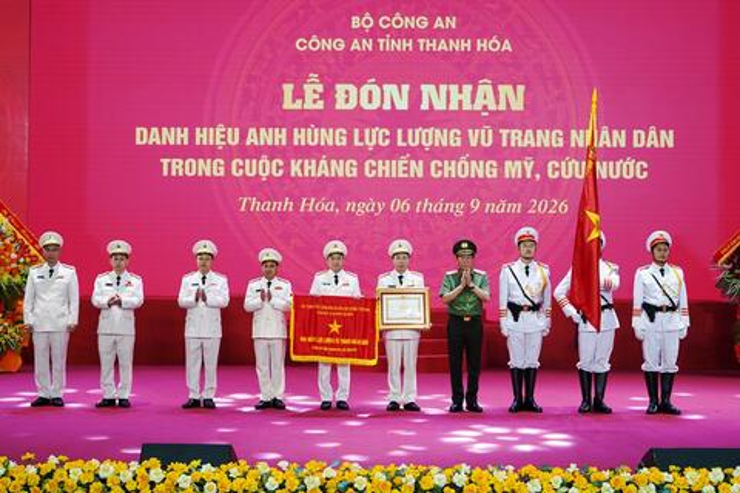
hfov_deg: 43.6
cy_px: 246
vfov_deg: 29.9
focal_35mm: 45
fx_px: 925
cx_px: 370
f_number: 5.6
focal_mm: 45
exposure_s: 1/200
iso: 1600
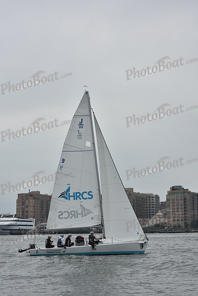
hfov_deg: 14.4
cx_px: 99
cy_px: 148
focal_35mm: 95
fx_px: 783
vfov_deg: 21.5
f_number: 11
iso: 400
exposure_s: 1/800
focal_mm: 95
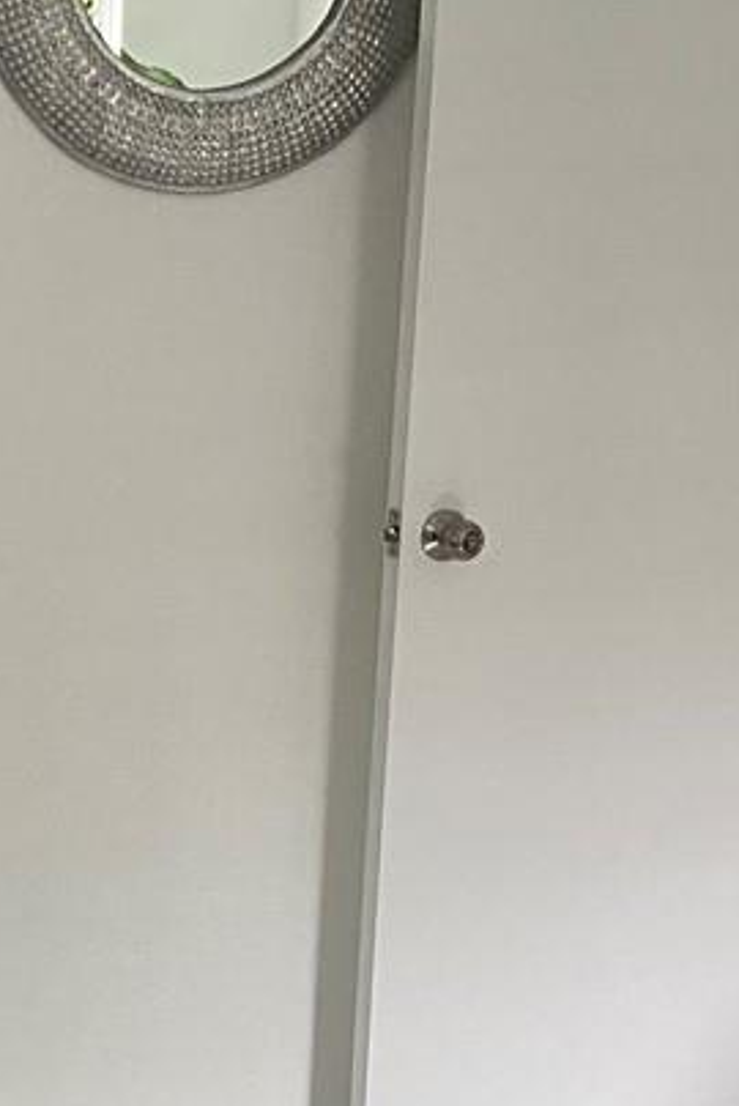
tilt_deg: -15.9
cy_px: 895
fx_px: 3289
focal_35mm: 107
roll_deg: -0.8
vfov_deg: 18.9
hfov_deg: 12.4
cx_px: -219
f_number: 1.8
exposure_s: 1/96
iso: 125
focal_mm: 4.25
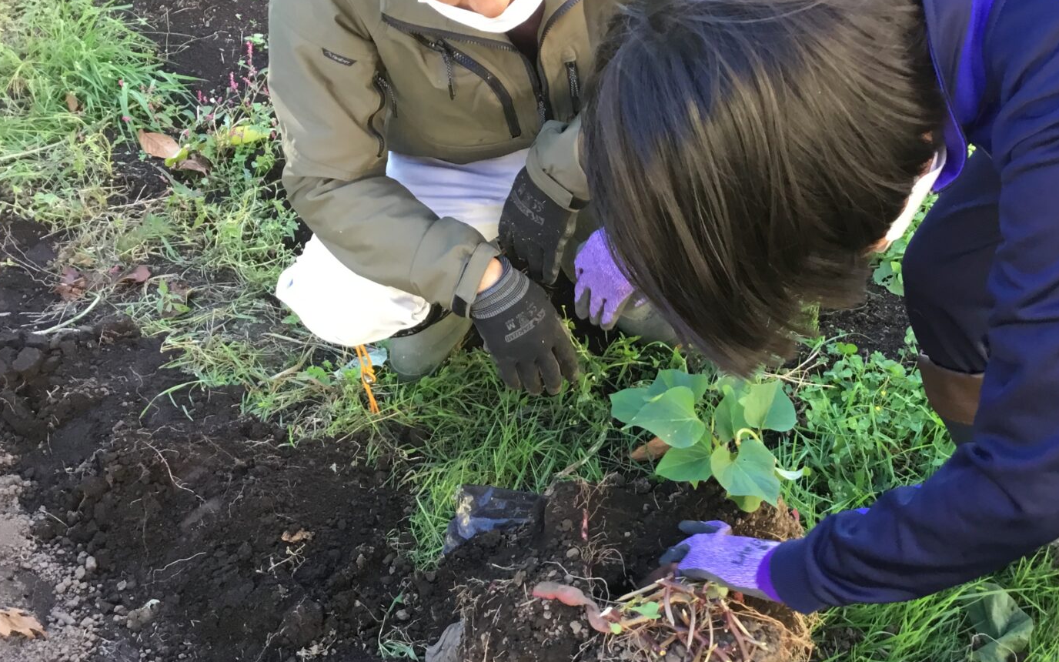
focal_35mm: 43
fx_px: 1241
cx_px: 684
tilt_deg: -43.4
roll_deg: +1.9
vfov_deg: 29.8
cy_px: 375
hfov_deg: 45.7
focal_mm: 3.3
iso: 32
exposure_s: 1/30
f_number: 2.4
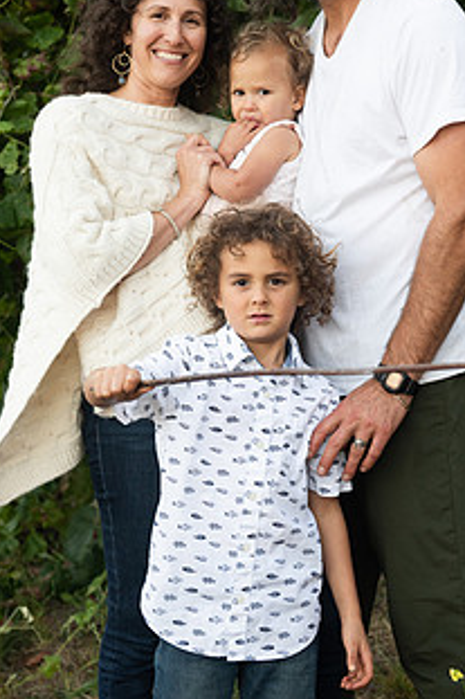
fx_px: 1571
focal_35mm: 81
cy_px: 258
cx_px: 265
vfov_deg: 25.0
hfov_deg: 16.8
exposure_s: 1/500
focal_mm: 56
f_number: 4
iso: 800
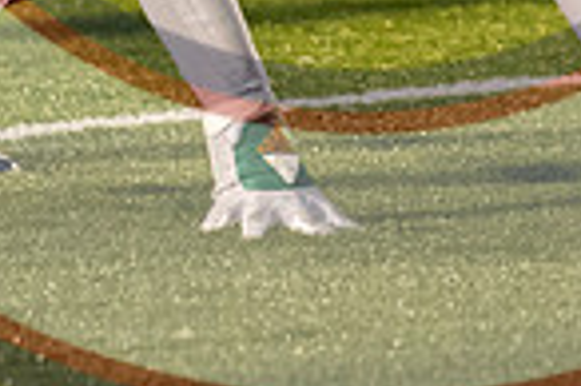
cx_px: 346
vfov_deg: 1.1
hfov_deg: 1.7
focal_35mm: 1194
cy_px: -300
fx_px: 19248
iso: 5600
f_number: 2.8
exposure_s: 1/1600
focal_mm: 200
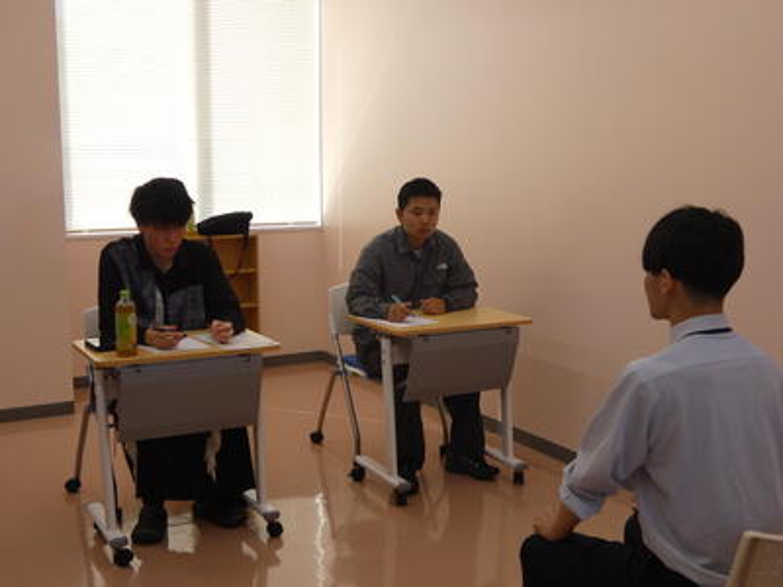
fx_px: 973
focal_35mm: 43
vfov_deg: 33.6
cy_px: 294
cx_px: 392
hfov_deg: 43.9
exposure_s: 1/80
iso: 80
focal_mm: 7.8
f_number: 3.7
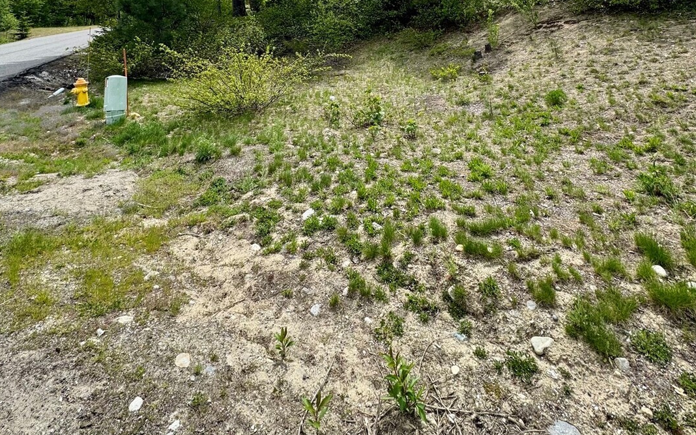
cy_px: 35
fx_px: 379
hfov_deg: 85.0
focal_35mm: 20
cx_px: 345
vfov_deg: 51.8
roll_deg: -0.6
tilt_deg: +0.6
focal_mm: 2.22
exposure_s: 1/734
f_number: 2.2
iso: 40
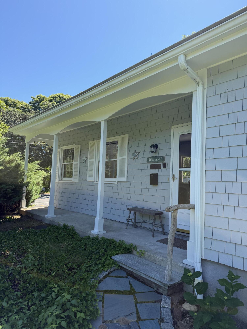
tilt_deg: +4.8
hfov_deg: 56.8
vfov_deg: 71.6
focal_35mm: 24
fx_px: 228
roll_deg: -1.9
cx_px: 124
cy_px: 164
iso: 100
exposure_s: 1/1727
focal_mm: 6.76
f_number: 1.78
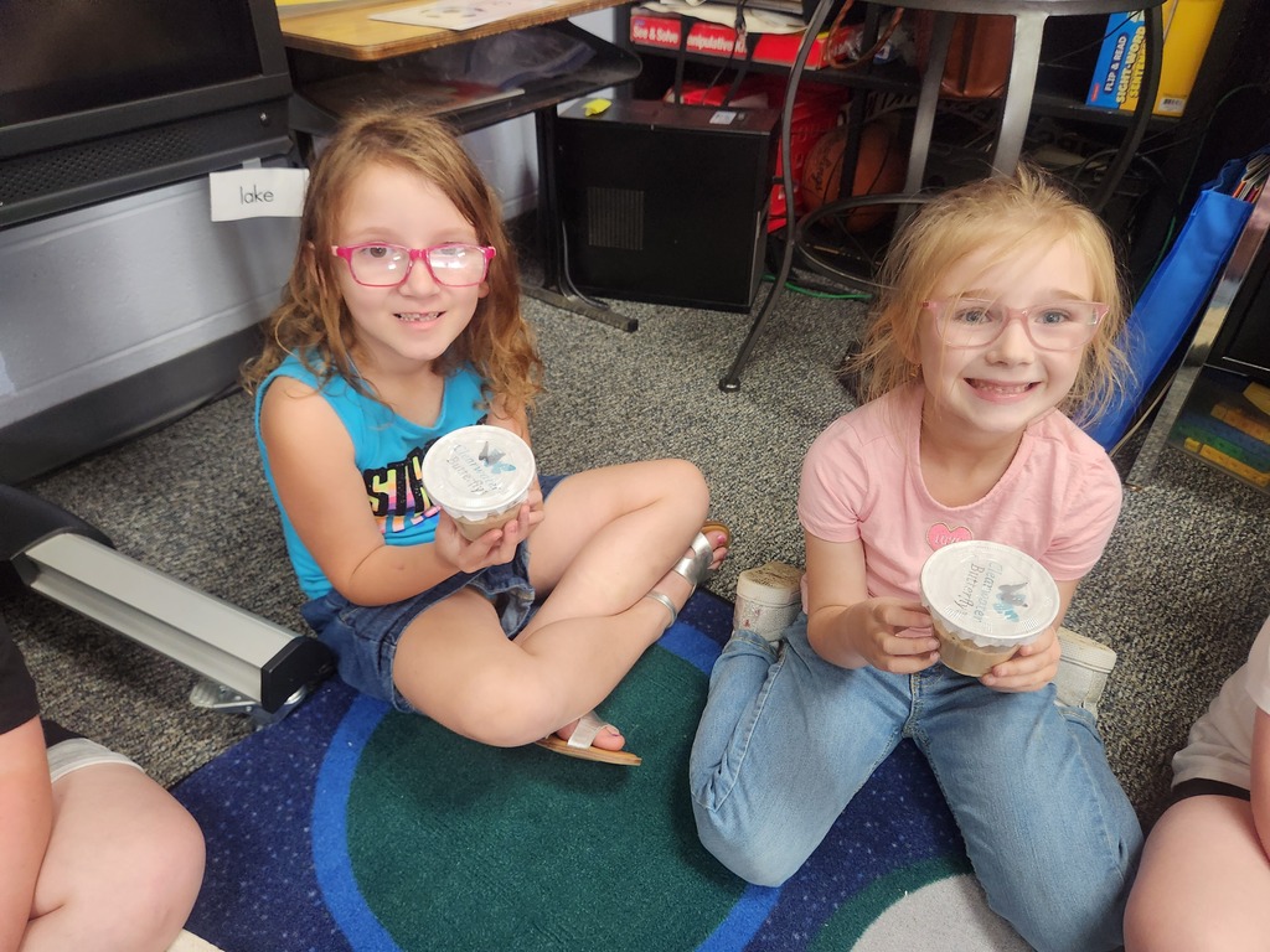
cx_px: 635
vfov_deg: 58.9
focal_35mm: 23
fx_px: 844
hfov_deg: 73.9
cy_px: 476
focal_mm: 5.4
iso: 400
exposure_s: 1/120
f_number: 1.8
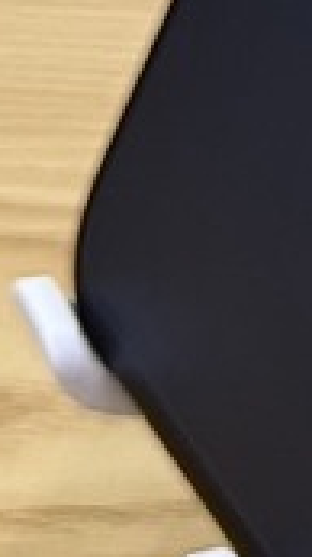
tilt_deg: -21.5
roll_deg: +4.0
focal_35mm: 136
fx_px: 2005
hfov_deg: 7.8
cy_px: -309
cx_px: 922
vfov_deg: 14.6
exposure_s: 1/120
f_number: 1.78
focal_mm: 6.76
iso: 80
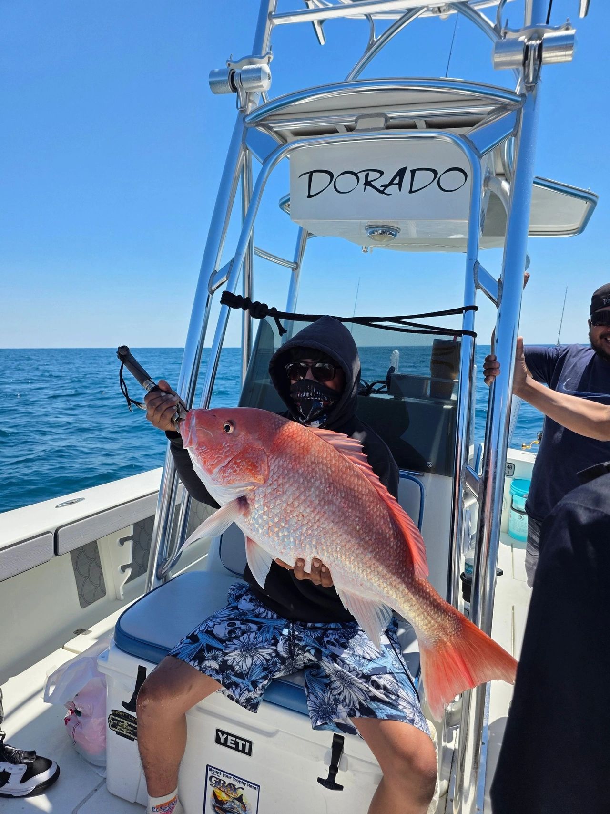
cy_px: 407
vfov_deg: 73.9
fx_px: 540
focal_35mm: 23
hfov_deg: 58.9
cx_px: 305
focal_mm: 6.3
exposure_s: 1/7626
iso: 80
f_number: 1.7
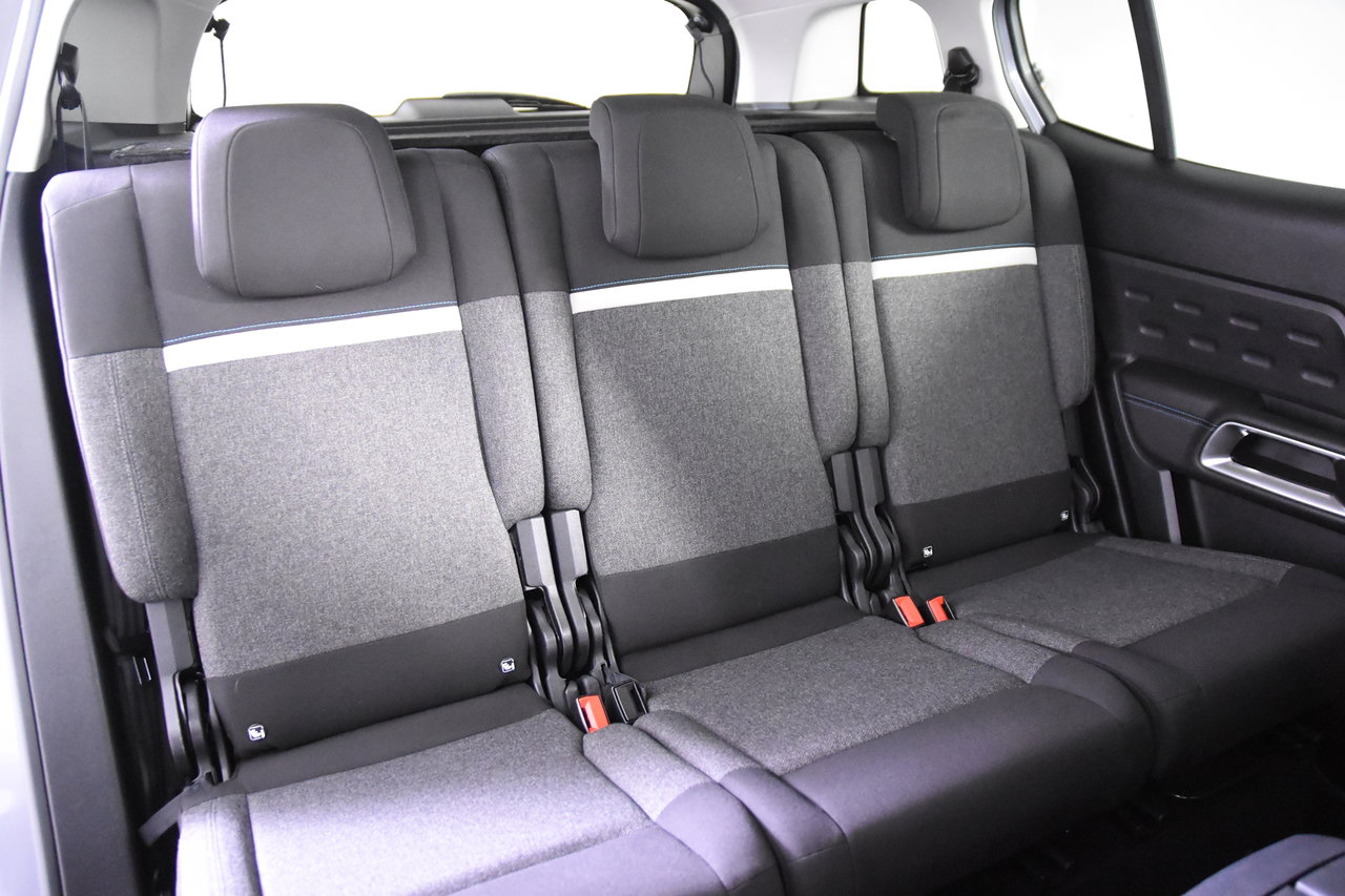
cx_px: 672
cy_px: 448
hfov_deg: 70.4
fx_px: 953
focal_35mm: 26
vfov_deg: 50.4
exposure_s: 1/25
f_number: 2.8
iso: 8000
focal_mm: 17
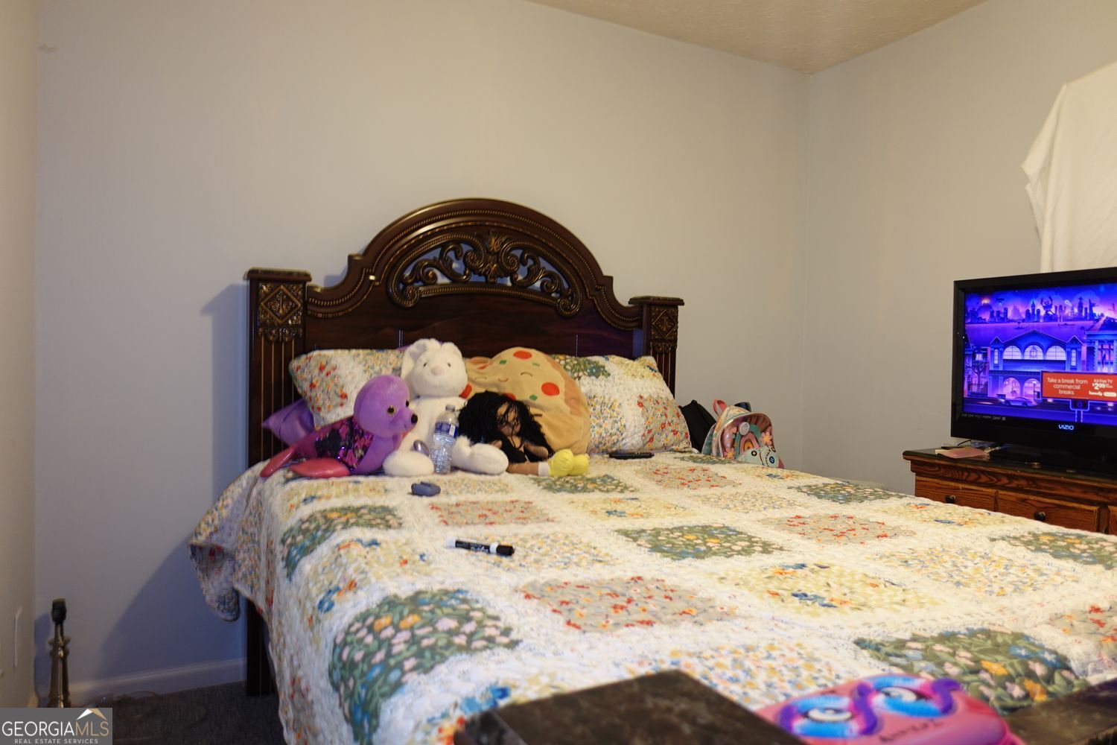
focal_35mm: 24
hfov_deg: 73.7
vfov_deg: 53.1
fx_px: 745
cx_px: 558
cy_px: 372
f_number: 1.8
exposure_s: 1/30
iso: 160
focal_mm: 9.4
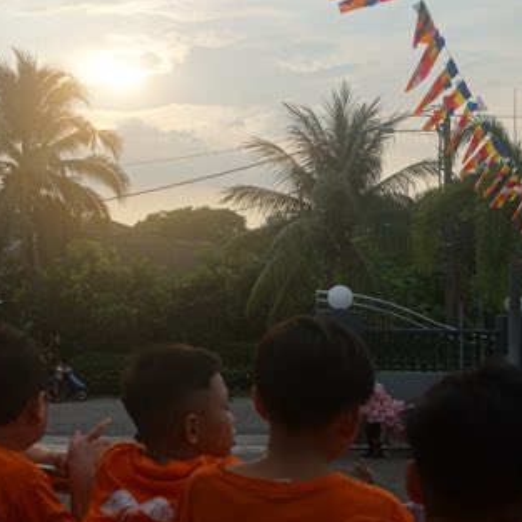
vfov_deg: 30.2
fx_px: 967
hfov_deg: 30.0
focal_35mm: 57
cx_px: 167
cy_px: 264
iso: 100
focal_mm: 29
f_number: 7.1
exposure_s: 1/125
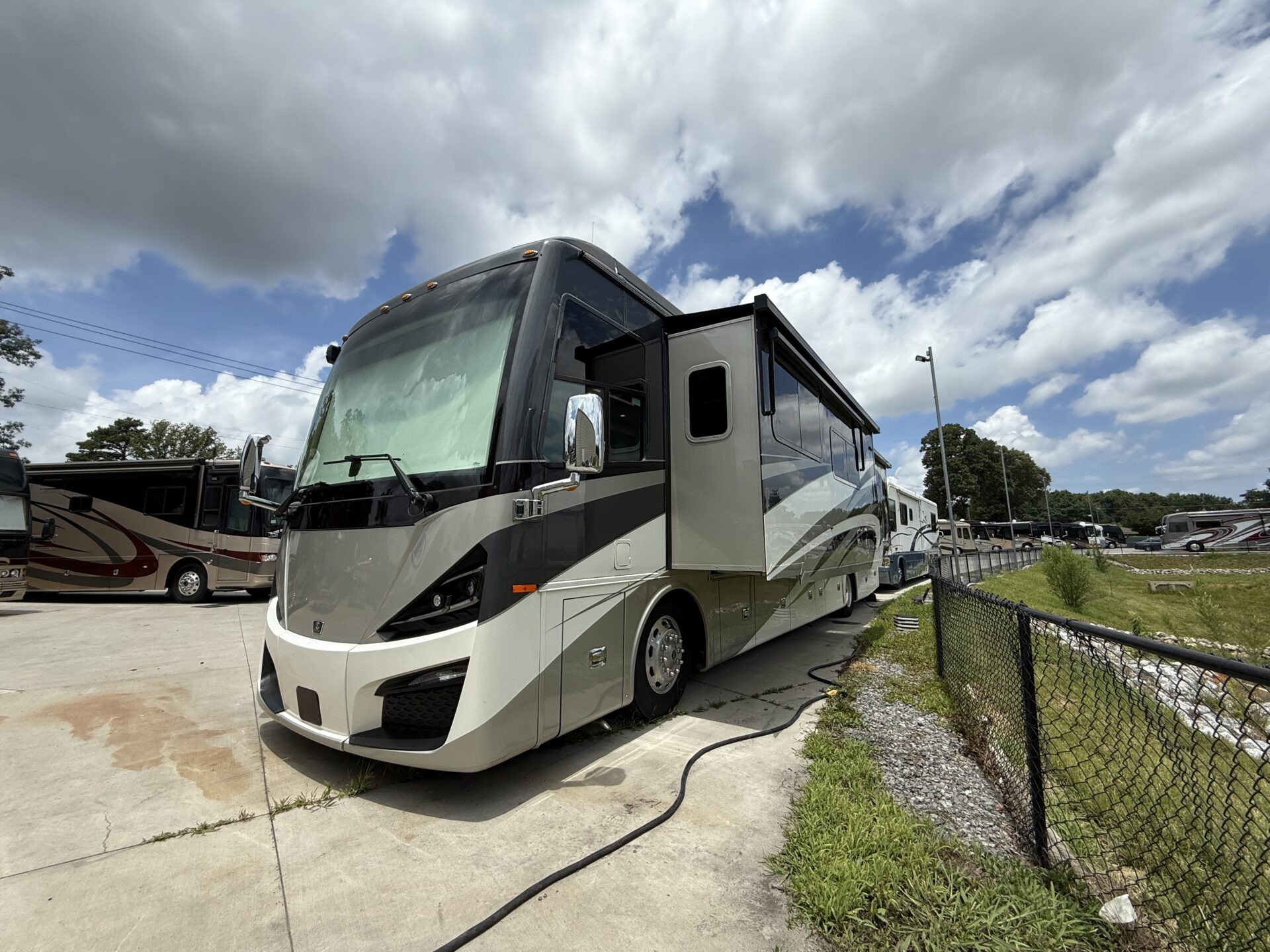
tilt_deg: +9.1
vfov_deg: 85.7
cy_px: 476
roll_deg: +1.3
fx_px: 514
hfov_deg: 102.1
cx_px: 635
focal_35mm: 14
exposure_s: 1/2237
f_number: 2.2
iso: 50
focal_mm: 2.22
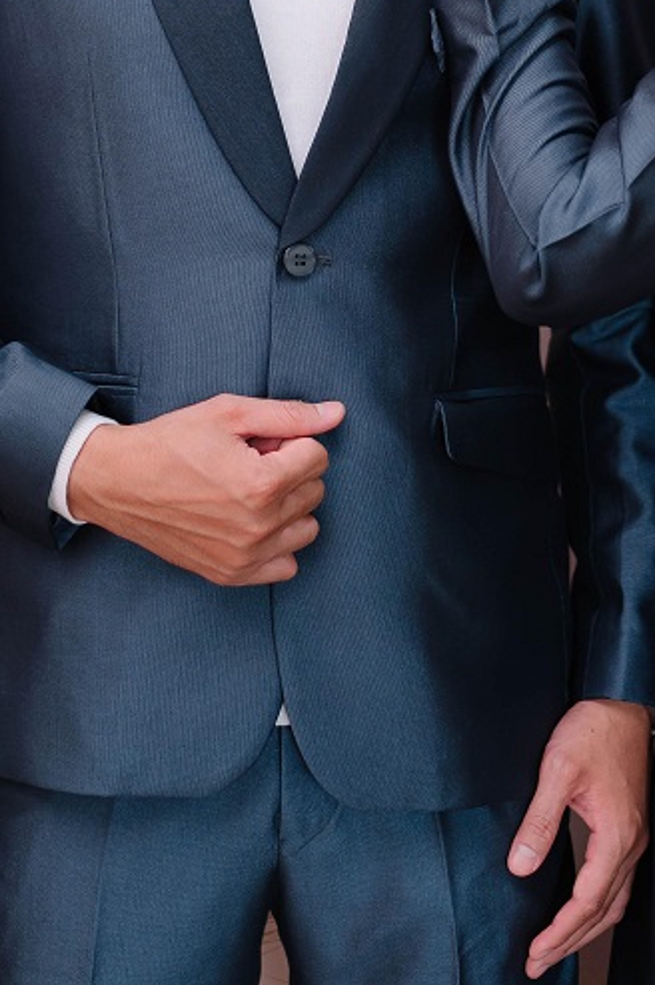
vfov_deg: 14.9
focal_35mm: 134
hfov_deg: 10.2
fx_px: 3662
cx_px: 479
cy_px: -108
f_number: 1.8
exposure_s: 1/100
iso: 250
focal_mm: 55
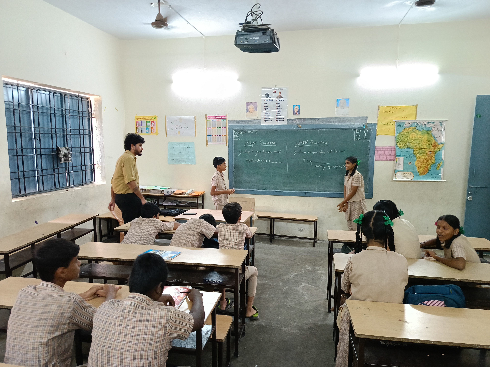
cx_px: 245
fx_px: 340
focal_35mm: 24
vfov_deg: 56.8
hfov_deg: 71.6
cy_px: 184
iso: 3200
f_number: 1.75
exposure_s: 1/50
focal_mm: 5.24
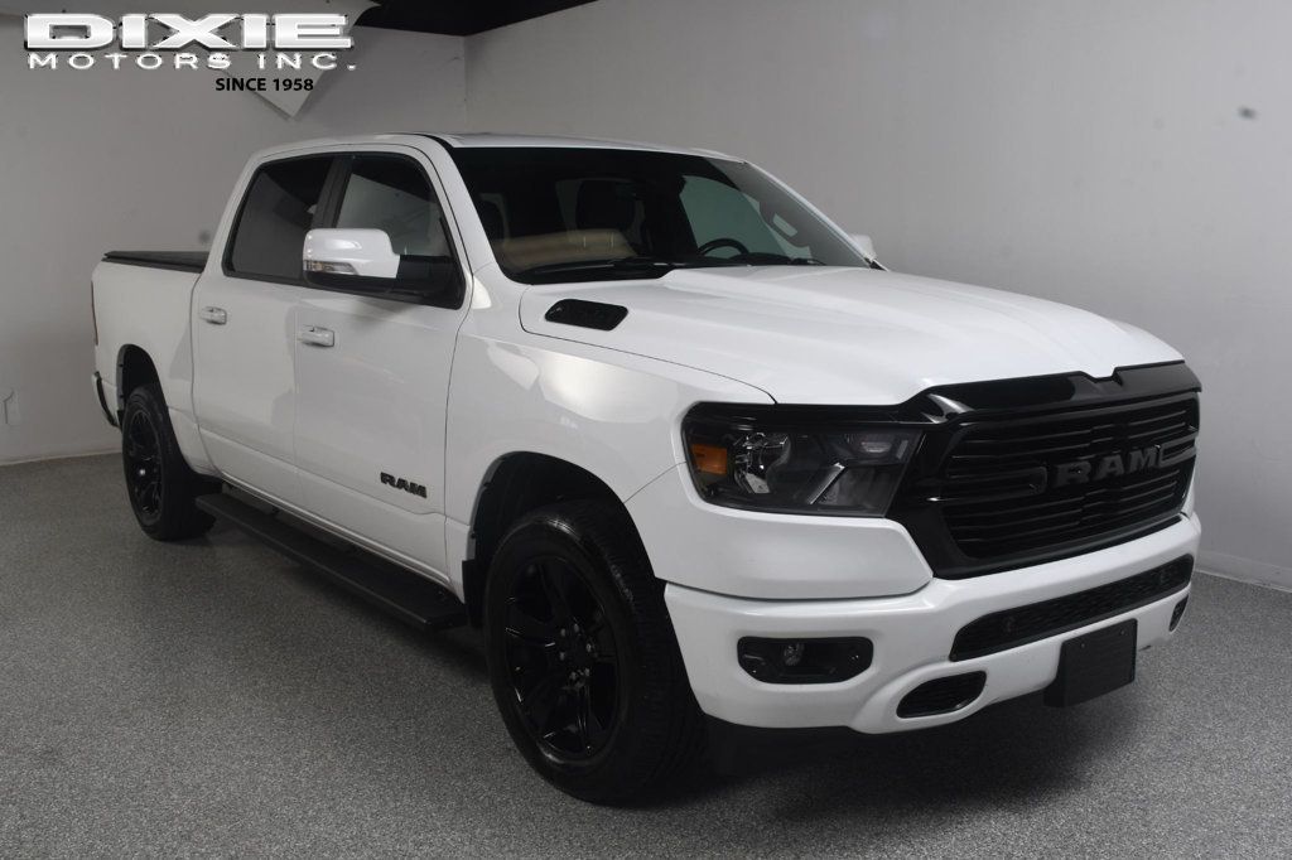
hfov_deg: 55.8
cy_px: 430
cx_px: 646
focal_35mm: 34
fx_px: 1220
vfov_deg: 38.9
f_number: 13
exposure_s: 1/160
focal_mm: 23
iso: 100
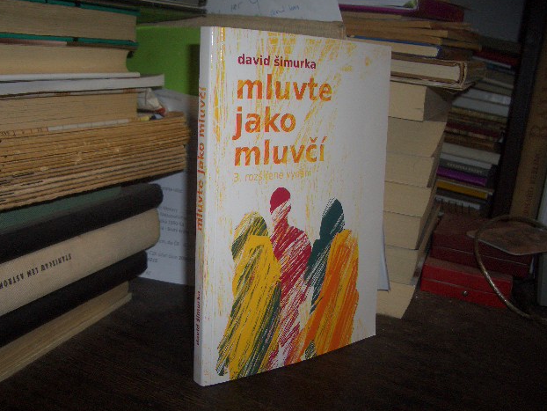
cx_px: 267
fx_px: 569
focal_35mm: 36
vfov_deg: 39.7
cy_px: 207
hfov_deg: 51.3
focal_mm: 5.8
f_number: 2.6
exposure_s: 1/60
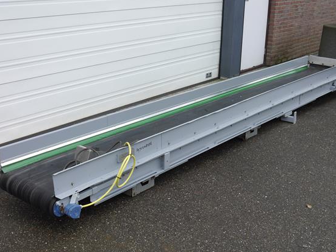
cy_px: 142
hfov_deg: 37.5
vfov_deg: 28.6
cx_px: 174
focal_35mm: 51
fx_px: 495
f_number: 5
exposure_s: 1/100
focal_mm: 22
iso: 160
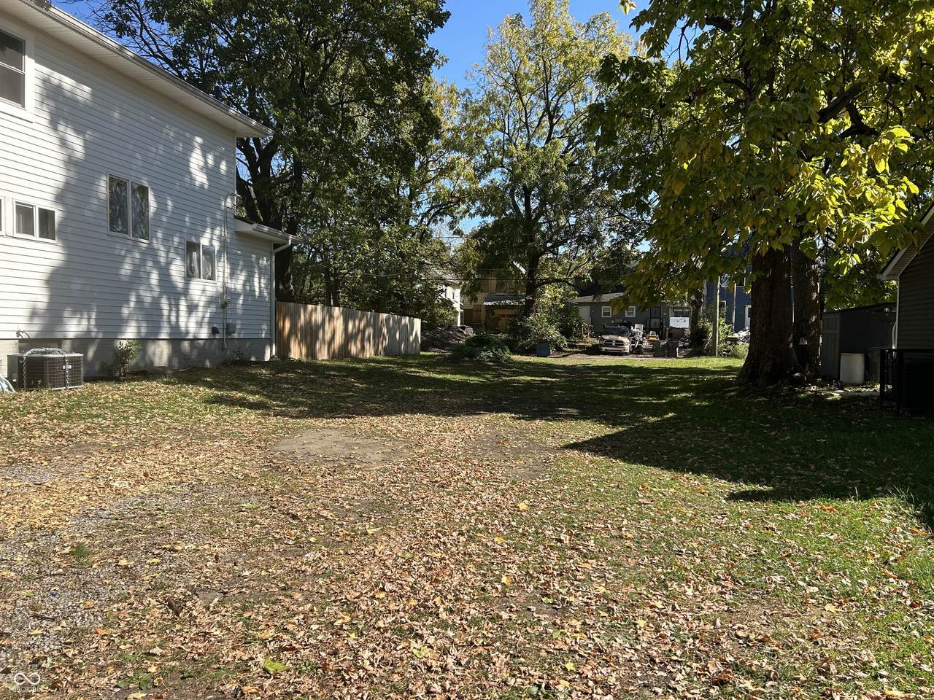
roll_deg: -0.7
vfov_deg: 53.1
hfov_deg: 67.3
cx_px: 467
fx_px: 702
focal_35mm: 26
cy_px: 350
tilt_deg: -1.7
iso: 50
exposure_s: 1/1934
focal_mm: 5.7
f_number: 1.5
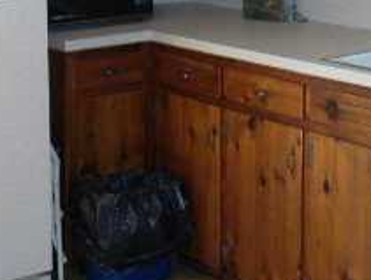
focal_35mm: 112
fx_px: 1202
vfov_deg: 12.9
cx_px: 325
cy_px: -60
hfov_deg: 17.3
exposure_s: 1/59
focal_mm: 6.6
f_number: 3.5
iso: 189
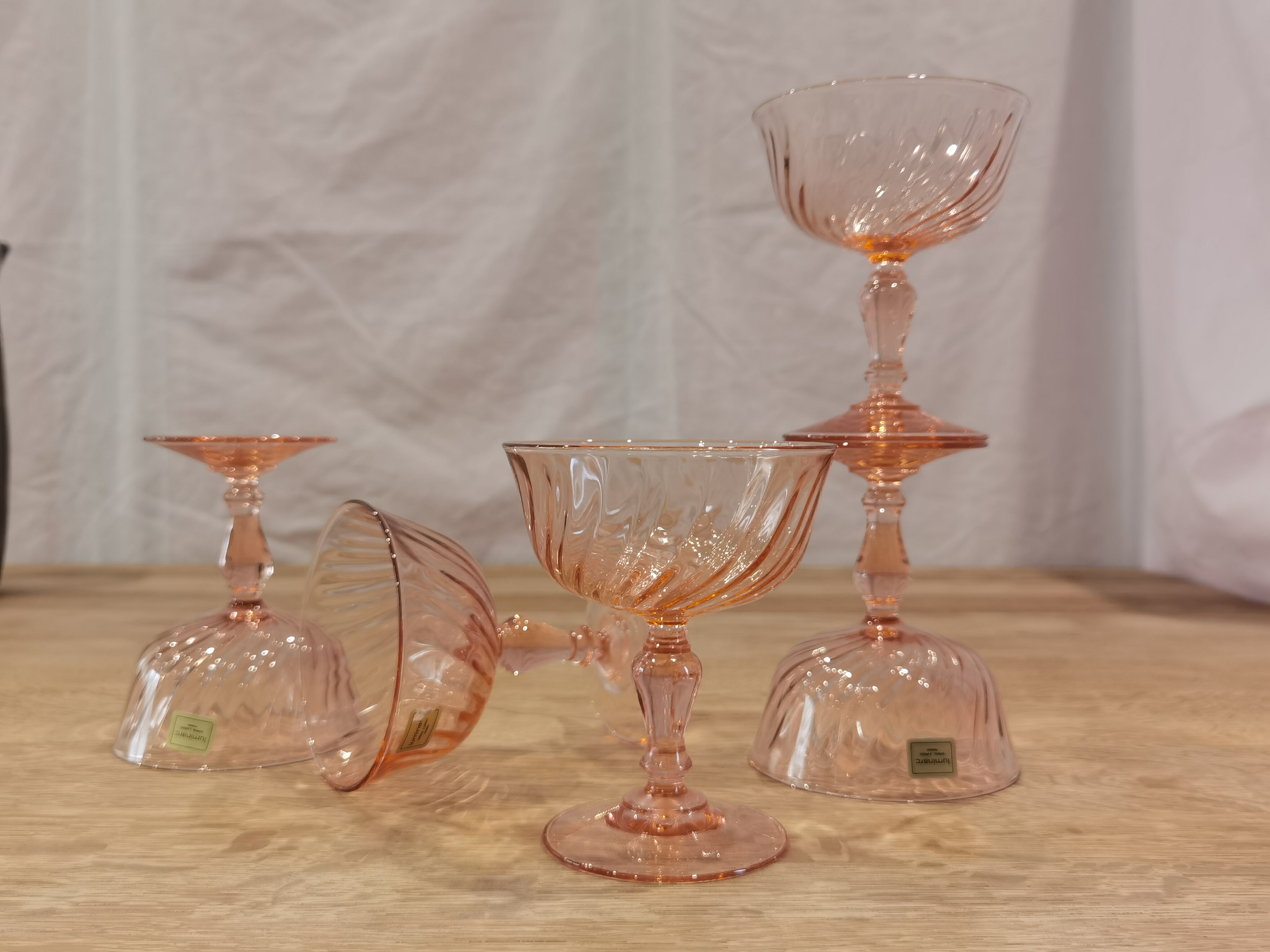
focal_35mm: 31
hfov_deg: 58.4
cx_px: 635
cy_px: 476
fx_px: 1137
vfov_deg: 45.4
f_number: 1.9
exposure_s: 1/100
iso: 160
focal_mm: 6.71
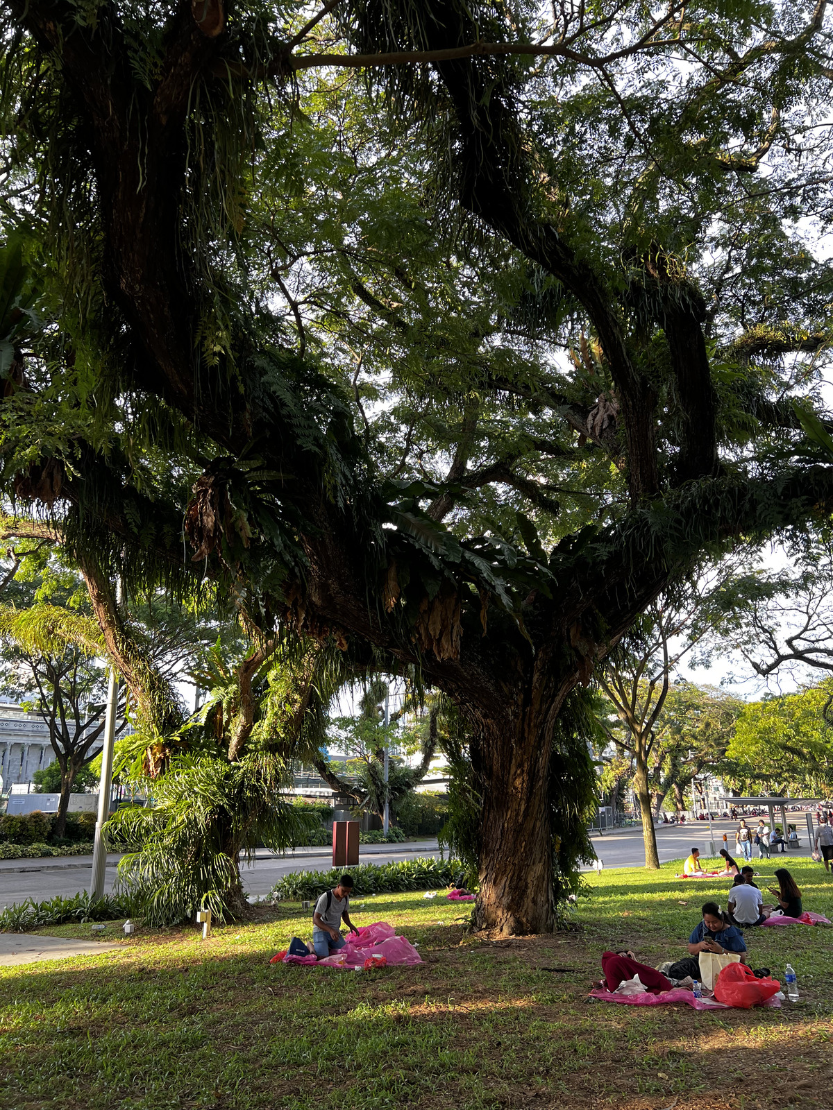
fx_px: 834
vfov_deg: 67.3
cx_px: 416
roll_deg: +0.3
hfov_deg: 53.1
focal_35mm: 26
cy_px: 555
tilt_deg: +15.1
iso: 40
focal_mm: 5.7
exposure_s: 1/197
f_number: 1.5
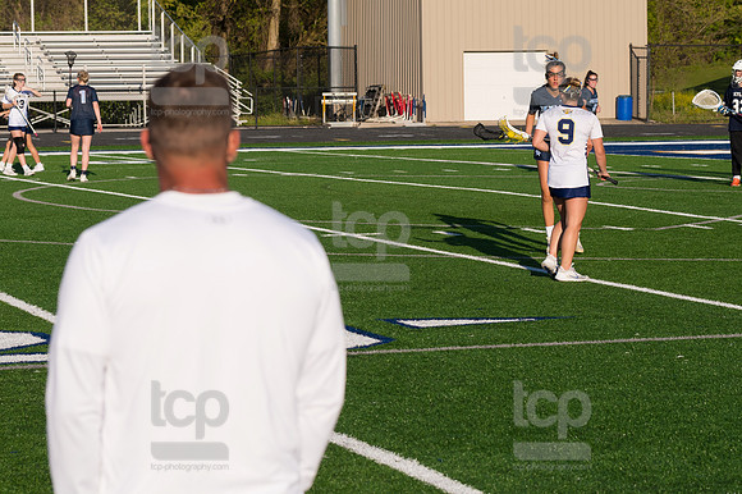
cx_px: 371
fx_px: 2657
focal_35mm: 129
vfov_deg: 10.6
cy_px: 247
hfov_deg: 15.9
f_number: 5.6
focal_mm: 86
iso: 250
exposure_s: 1/1600
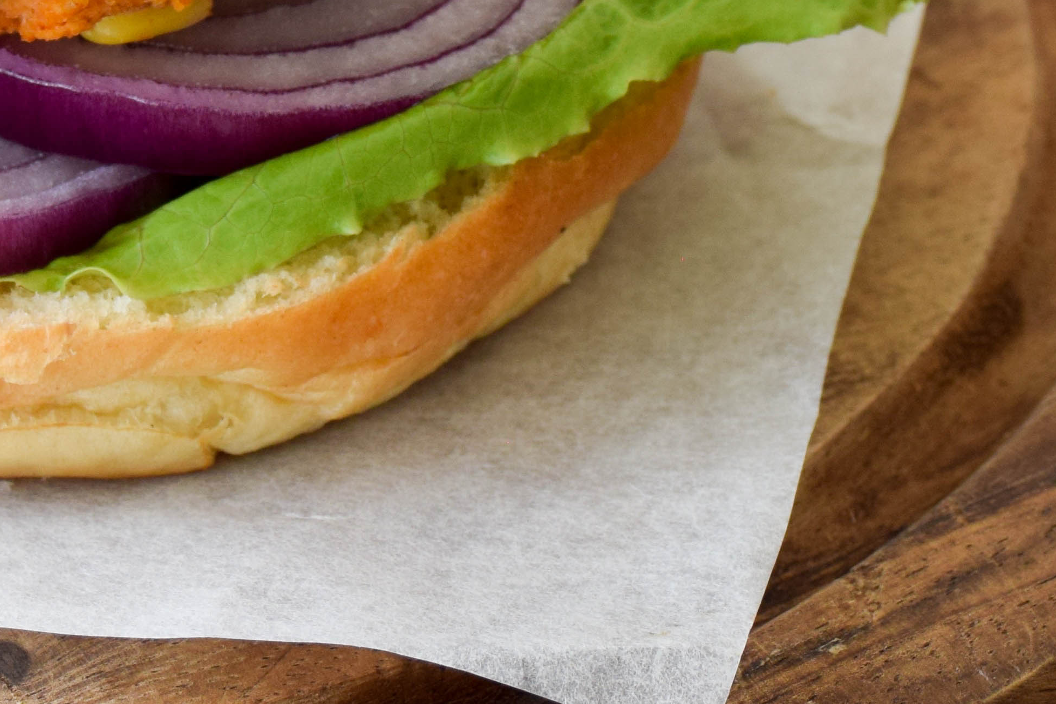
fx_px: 5720
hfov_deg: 10.5
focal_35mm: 195
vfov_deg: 6.9
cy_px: -365
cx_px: 430
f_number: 8
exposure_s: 1/250
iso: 400
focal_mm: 42
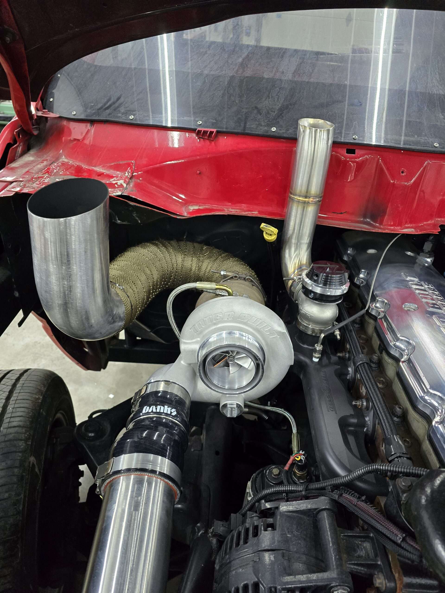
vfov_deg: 73.9
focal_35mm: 23
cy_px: 296
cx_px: 222
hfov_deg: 58.9
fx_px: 394
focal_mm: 6.3
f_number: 1.7
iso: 500
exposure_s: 1/120
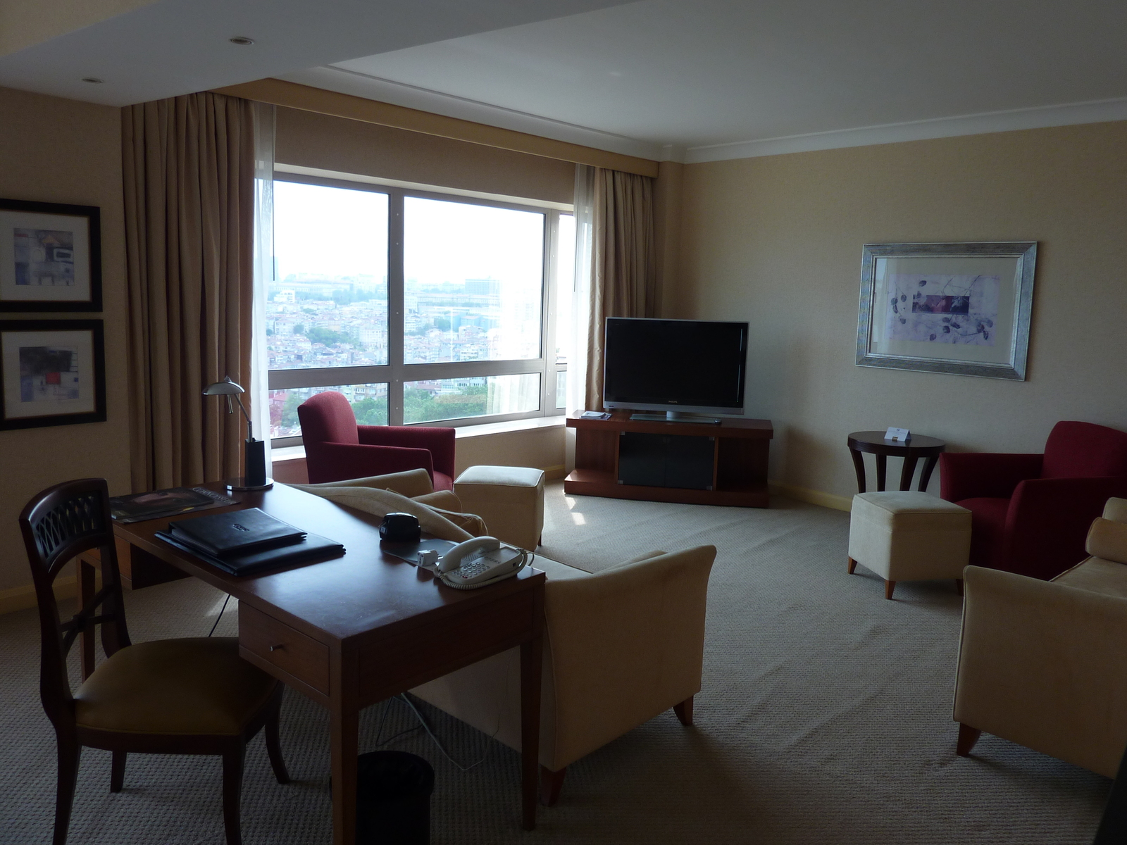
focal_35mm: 25
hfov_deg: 69.4
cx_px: 564
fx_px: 814
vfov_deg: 54.9
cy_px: 422
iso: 80
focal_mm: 4.1
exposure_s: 1/50
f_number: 3.3
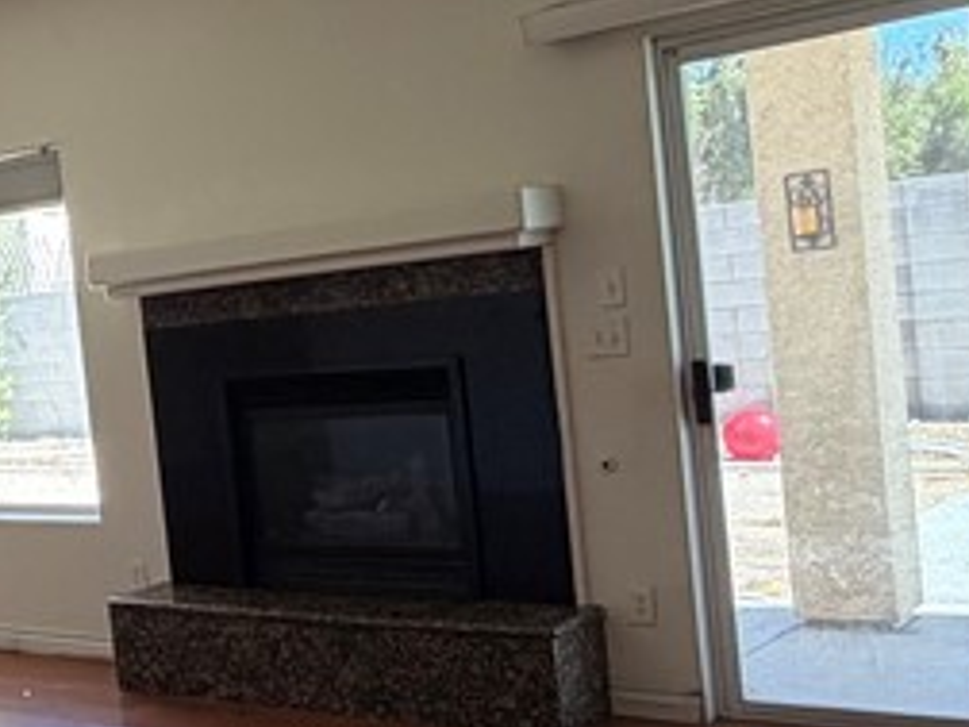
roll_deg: +7.4
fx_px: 1596
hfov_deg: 29.0
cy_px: 419
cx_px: -204
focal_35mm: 57
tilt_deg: -4.0
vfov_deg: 25.6
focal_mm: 2.22
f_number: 2.2
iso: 125
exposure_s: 1/120
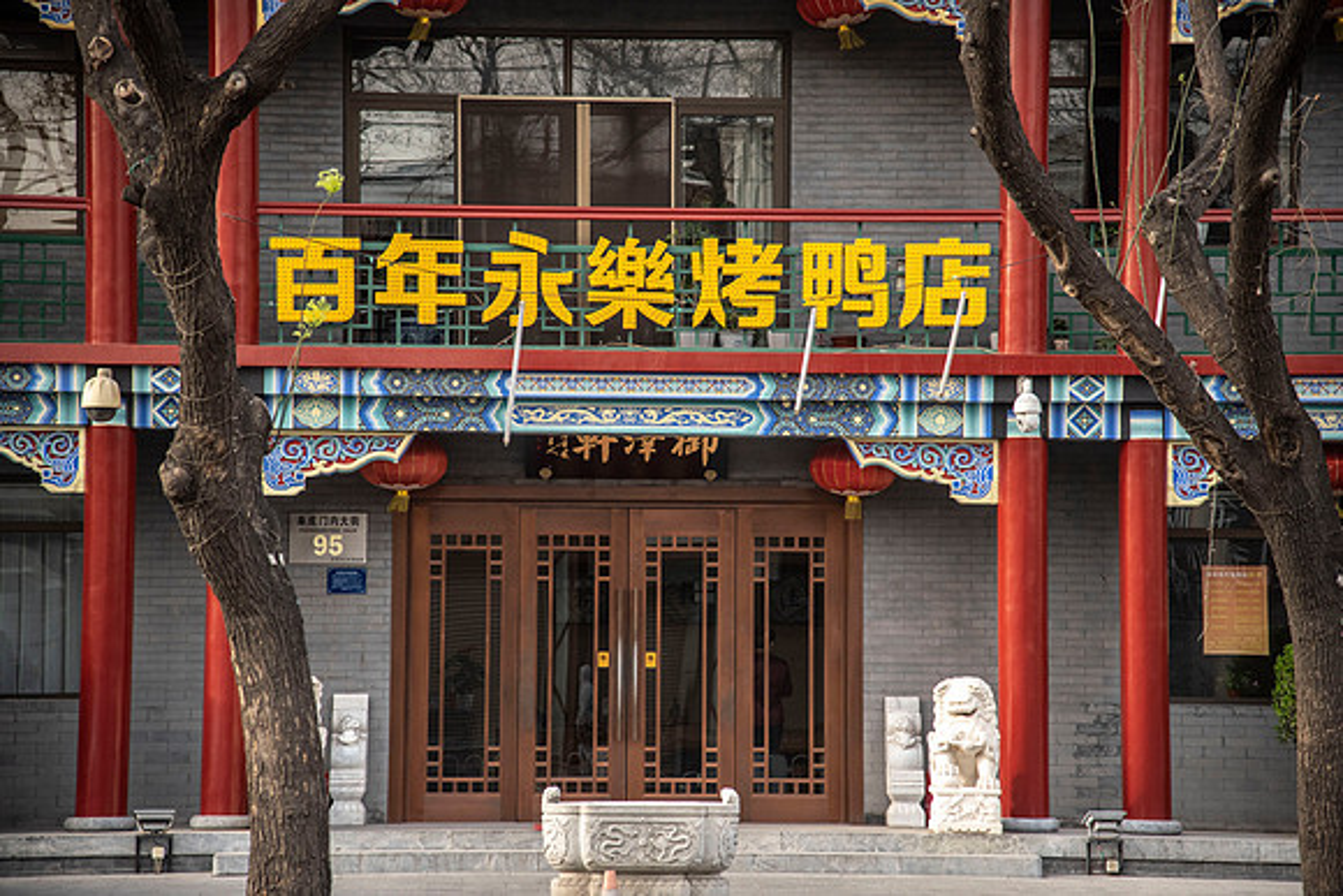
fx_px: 4478
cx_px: 672
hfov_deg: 17.1
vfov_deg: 11.4
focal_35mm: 120
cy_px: 448
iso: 500
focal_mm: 120
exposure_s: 1/800
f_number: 4
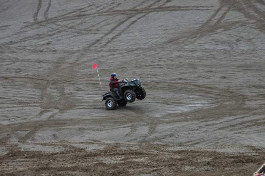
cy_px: 99
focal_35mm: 143
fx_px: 1051
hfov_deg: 14.4
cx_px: 134
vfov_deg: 9.6
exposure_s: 1/125
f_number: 5.6
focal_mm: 78
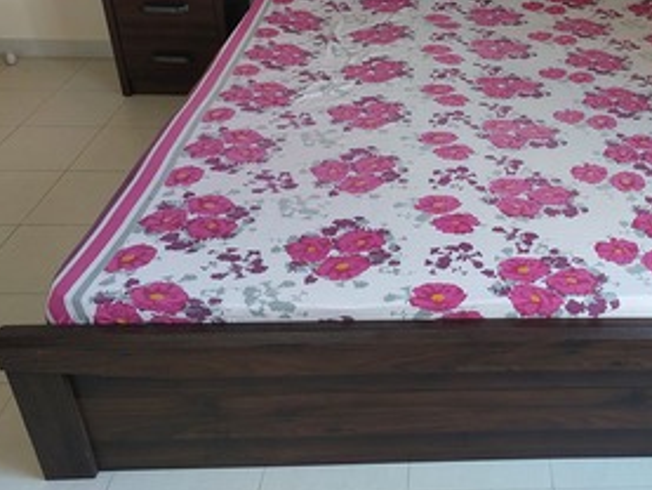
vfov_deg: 36.8
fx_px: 716
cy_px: 119
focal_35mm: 38
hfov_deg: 46.9
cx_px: 500
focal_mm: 5.06
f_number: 1.8
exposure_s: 1/50
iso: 160
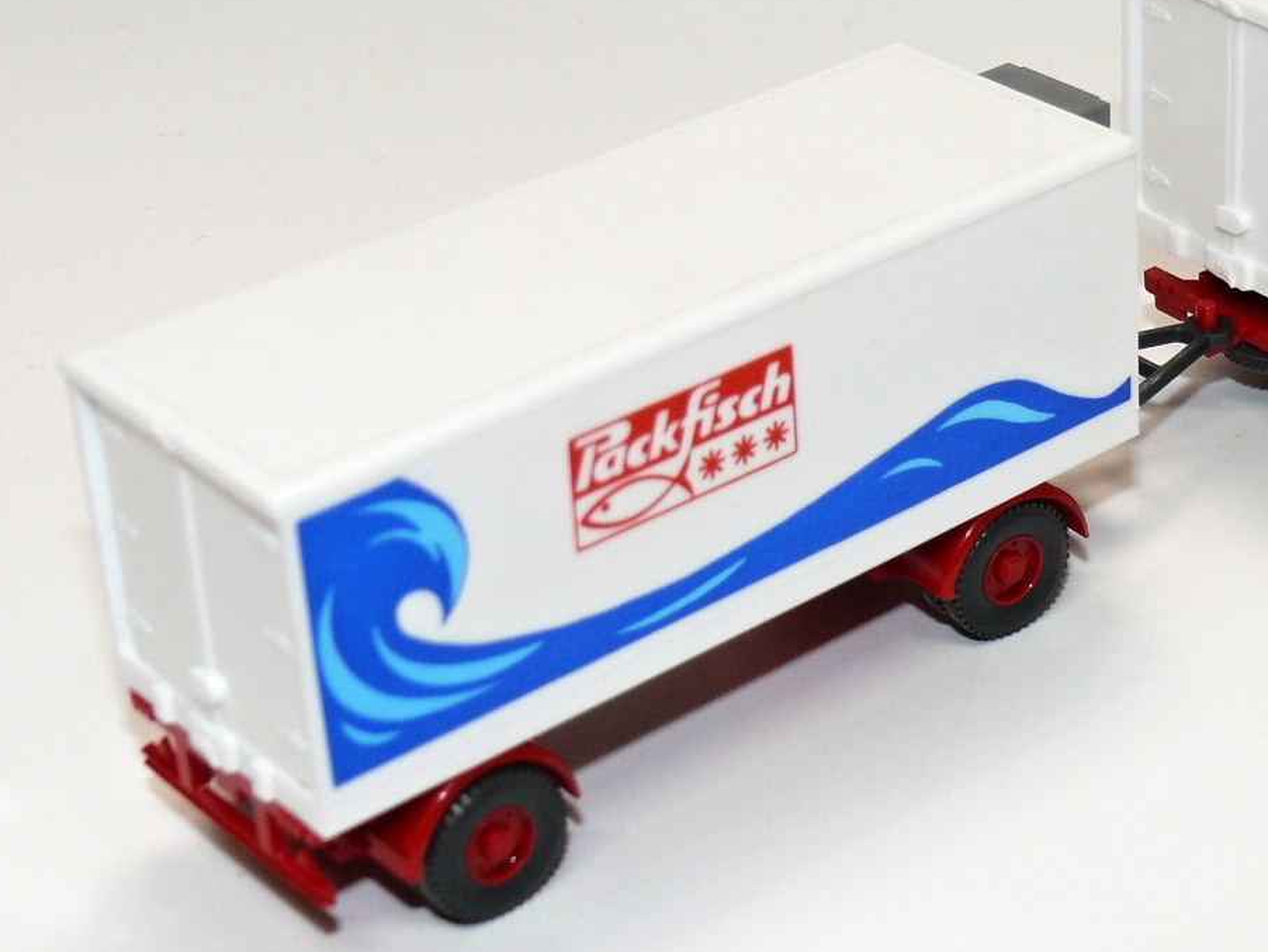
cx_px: 1044
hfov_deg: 20.6
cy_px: 283
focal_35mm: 94
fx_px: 3444
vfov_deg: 15.7
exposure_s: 1/30
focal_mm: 9.5
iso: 100
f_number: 4
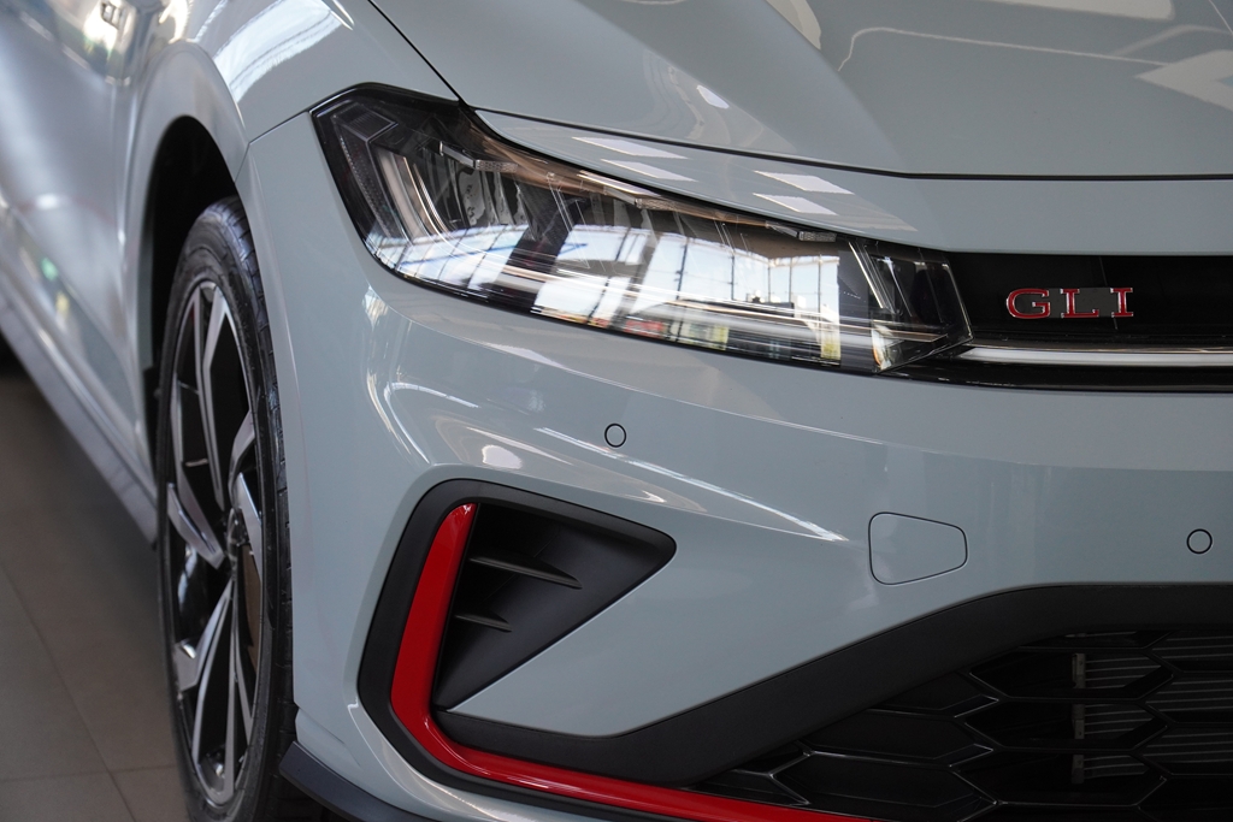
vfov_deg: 14.3
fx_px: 3288
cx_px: 616
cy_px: 411
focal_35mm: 96
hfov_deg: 21.2
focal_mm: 64
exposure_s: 1/160
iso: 800
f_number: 4
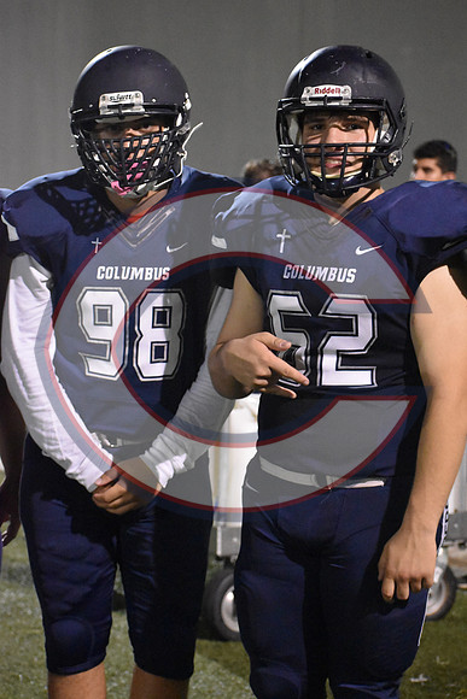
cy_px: 350
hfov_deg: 13.0
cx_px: 234
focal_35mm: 105
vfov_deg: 19.5
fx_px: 2042
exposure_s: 1/125
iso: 9000
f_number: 4.5
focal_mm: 70
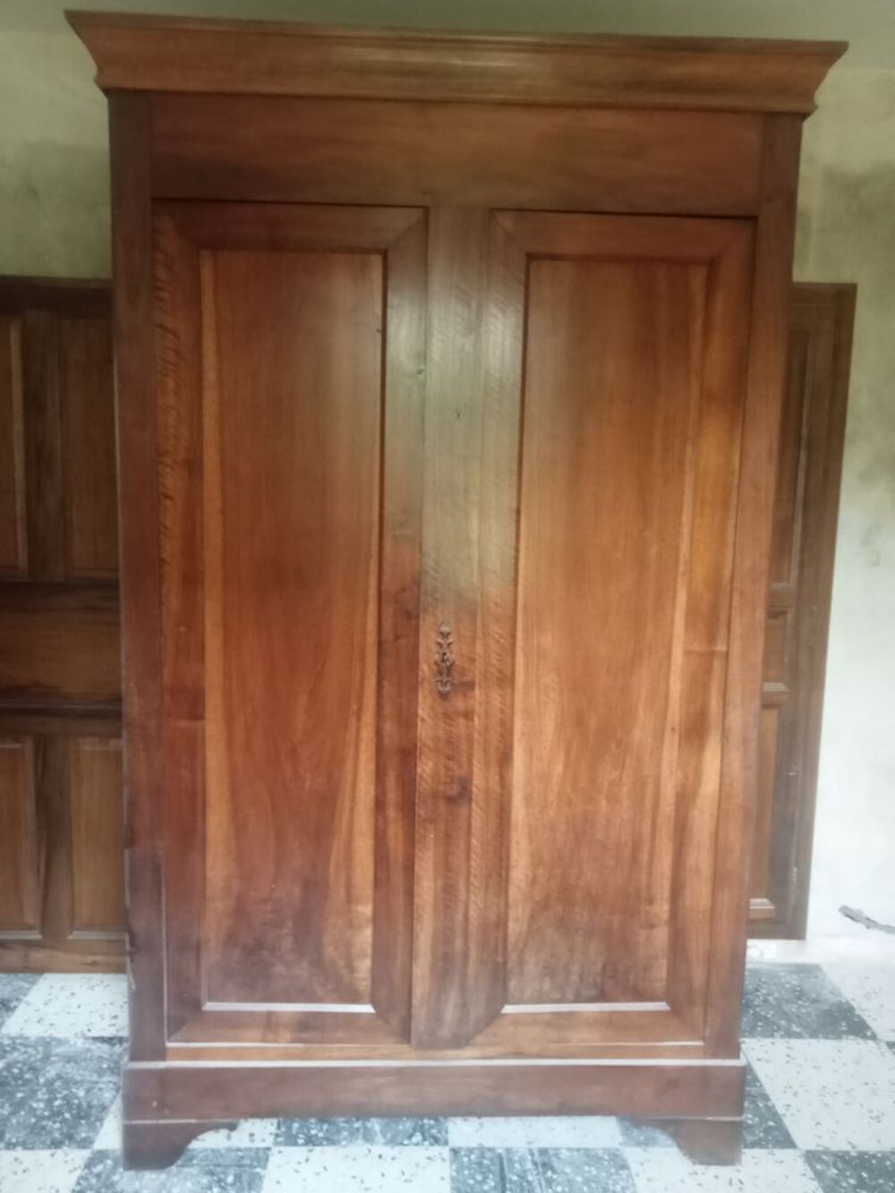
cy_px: 596
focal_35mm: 28
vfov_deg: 63.4
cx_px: 448
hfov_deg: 49.8
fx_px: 965
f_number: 2.2
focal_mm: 3.46
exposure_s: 1/33.3
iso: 1349
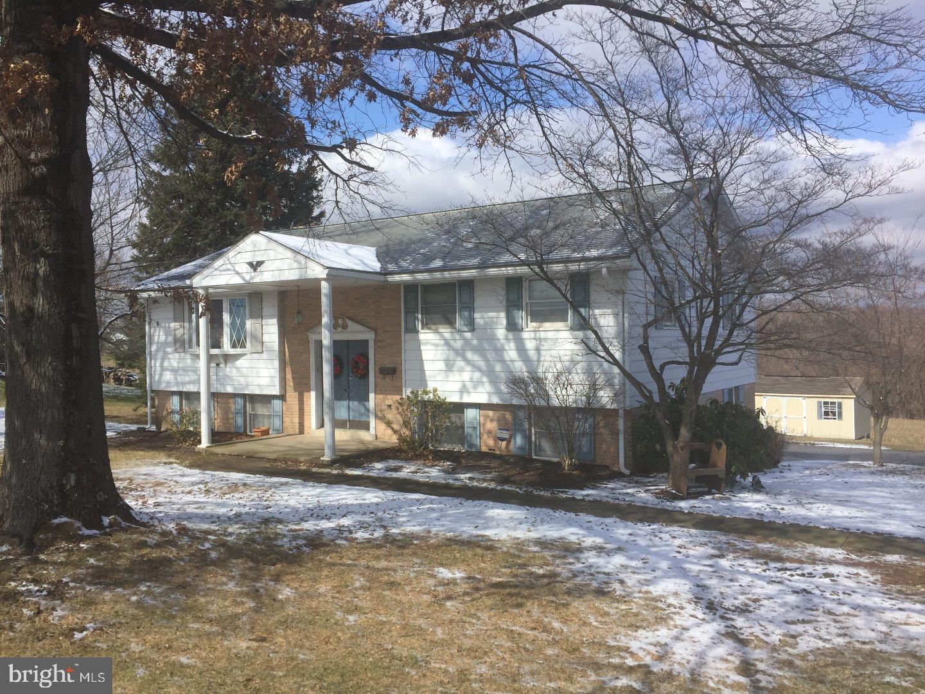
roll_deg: +2.6
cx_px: 462
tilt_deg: +0.3
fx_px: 775
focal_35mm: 29
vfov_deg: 48.2
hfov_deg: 61.7
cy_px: 347
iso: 32
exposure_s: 1/2326
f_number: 2.2
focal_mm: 4.15
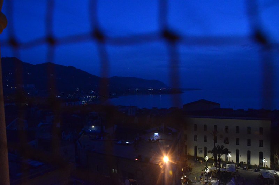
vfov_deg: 47.7
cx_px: 140
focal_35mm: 27
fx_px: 209
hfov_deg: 67.5
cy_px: 92
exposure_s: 1/50
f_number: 8
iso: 6400
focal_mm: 18
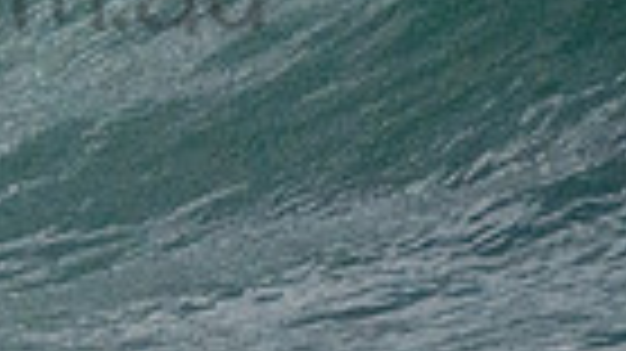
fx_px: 43597
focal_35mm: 2628
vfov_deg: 0.5
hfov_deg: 0.8
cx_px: -212
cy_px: -74
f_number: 5.6
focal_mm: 400
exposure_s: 1/800
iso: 2800
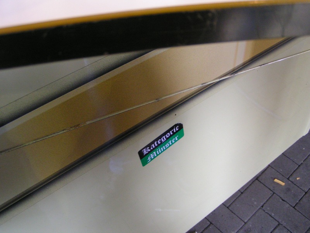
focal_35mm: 38
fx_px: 340
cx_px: 155
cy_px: 116
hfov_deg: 49.0
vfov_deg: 37.7
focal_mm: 5.8
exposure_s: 1/15
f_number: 2.8
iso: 200
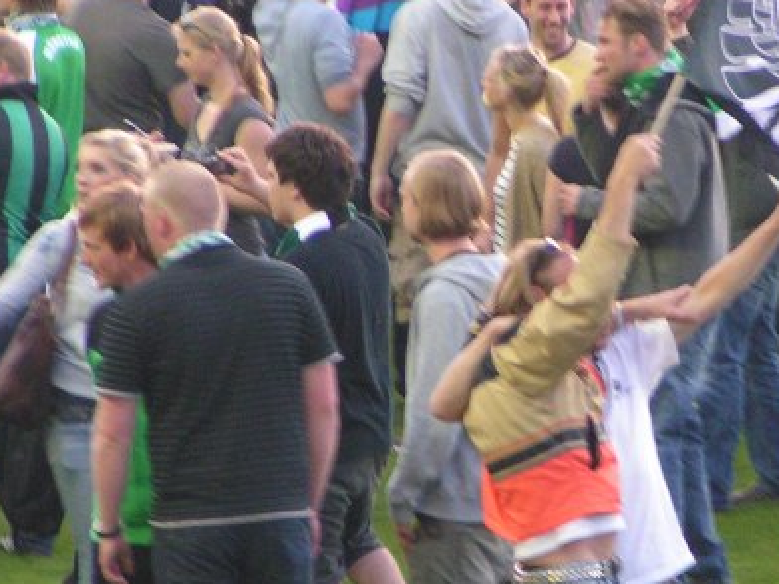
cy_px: 326
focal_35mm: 529
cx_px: 580
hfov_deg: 3.7
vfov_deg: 2.8
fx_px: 11905
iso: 200
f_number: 3.5
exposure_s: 1/50
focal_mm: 39.6
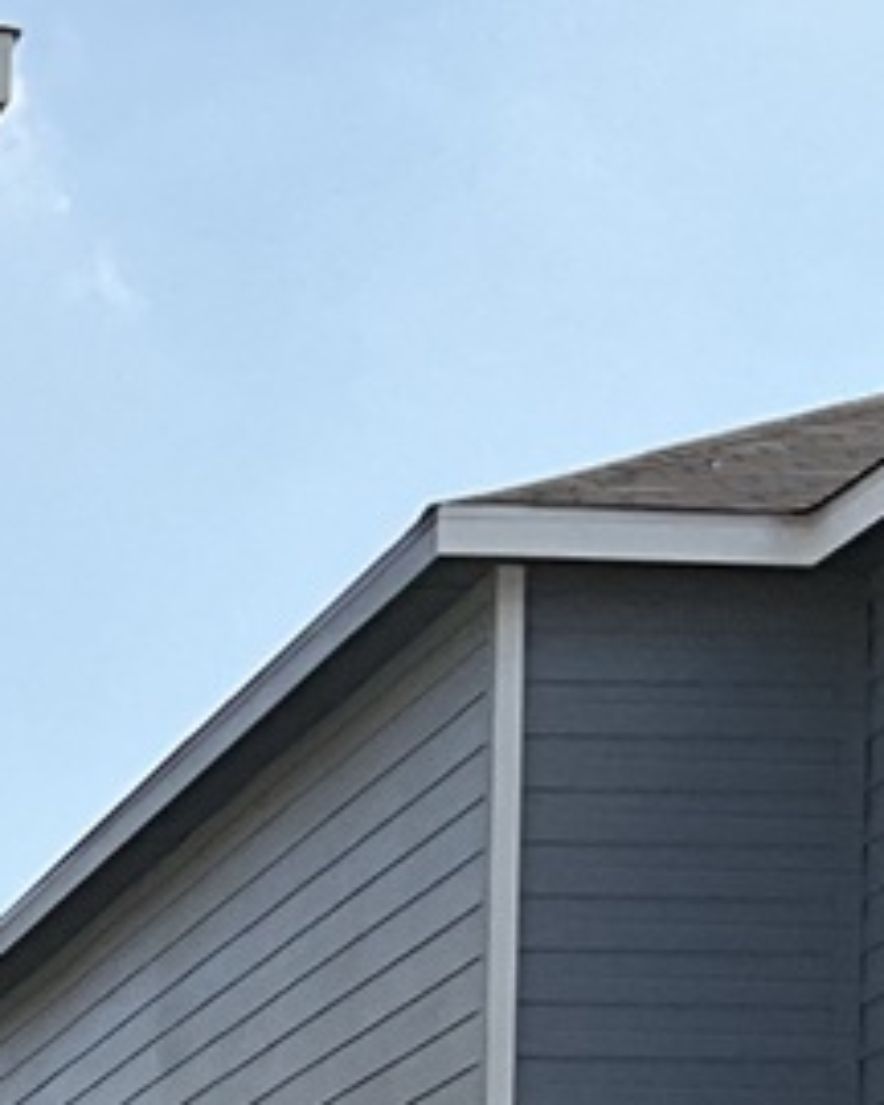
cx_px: -1232
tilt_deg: -0.6
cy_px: 2034
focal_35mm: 151
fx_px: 4938
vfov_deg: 11.7
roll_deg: -1.4
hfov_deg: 9.2
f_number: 1.8
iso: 25
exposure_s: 1/1675
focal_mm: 3
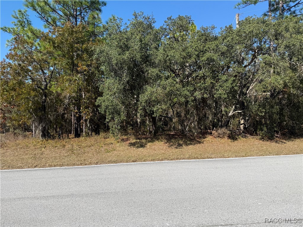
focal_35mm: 24
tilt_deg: +1.4
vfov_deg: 56.8
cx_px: 152
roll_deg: +0.1
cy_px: 114
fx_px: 210
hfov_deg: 71.6
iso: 80
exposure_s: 1/3584
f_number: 1.78
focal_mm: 6.76
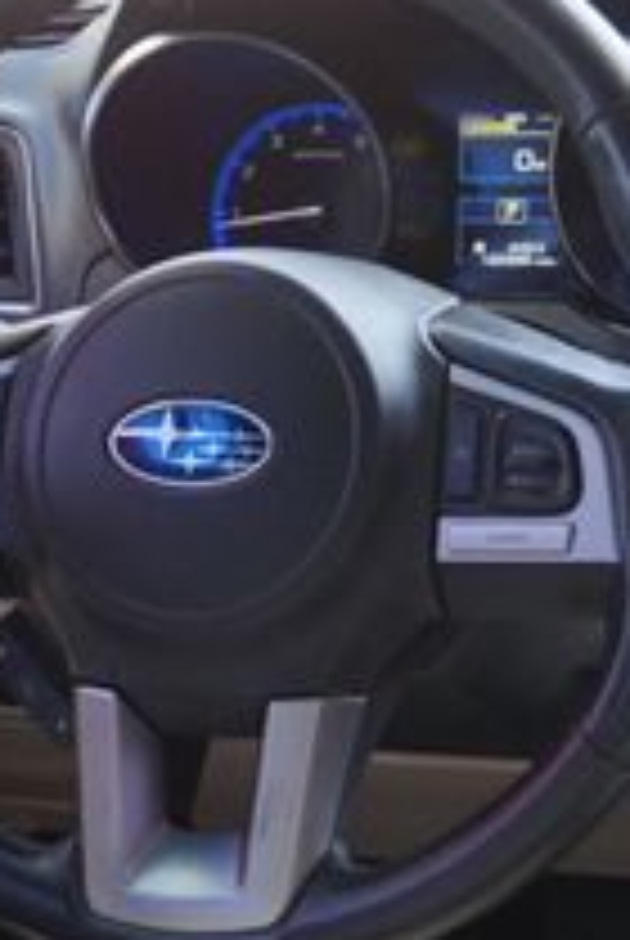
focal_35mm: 115
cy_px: 549
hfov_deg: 11.9
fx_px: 2996
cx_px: 558
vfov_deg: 17.8
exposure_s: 1/60
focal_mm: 25
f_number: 4.5
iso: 250
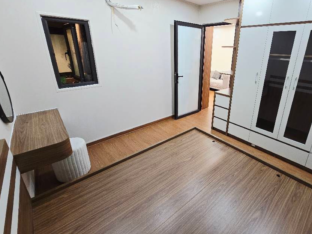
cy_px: 104
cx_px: 189
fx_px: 144
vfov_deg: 77.8
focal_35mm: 16
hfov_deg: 93.1
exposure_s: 1/50
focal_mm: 2.2
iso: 160
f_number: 2.2
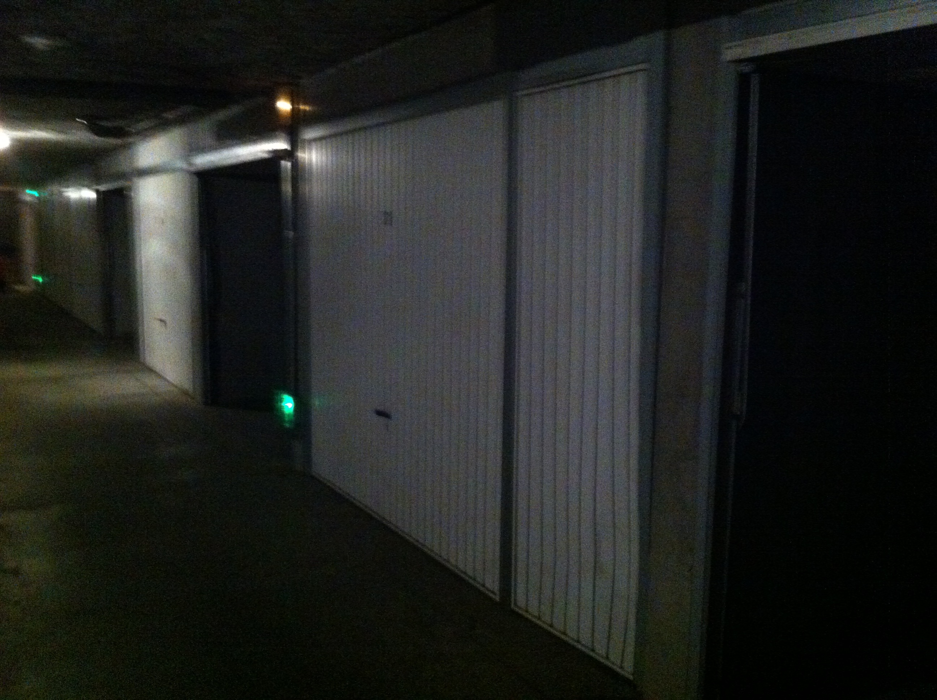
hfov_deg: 52.7
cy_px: 350
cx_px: 468
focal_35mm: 35
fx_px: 946
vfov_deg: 40.6
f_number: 2.8
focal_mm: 3.85
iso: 1000
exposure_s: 1/15
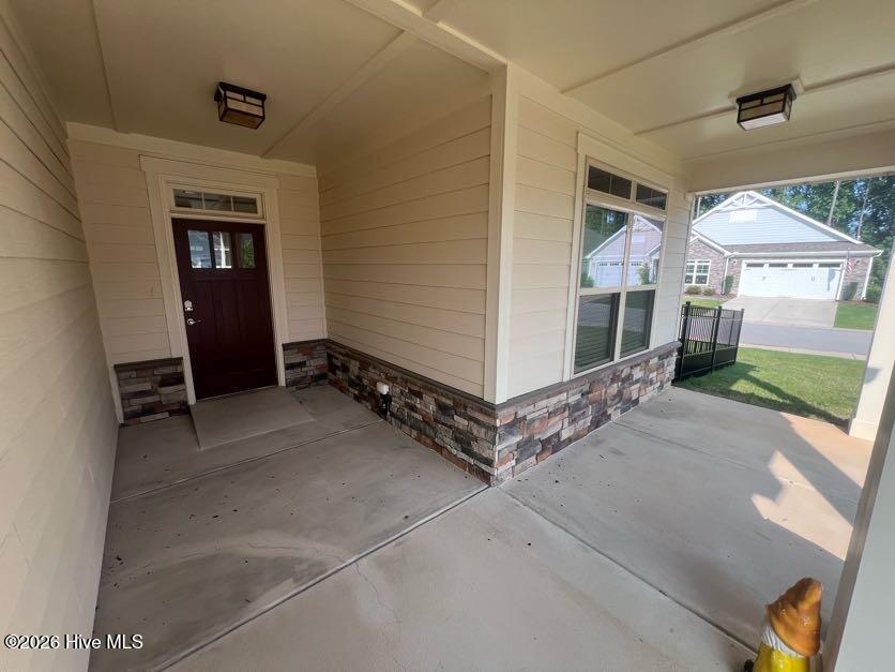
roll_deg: -1.1
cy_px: 336
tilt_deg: -11.3
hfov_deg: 106.2
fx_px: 336
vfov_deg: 89.9
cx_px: 448
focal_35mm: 13
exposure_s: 1/288
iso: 32
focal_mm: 1.57
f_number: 1.8
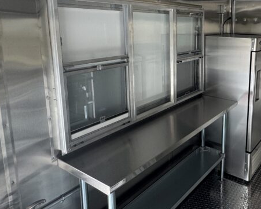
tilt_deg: -8.5
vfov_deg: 46.1
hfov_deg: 53.5
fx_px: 240
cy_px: 64
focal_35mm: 31
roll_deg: +1.4
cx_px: 208
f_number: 2.2
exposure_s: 1/99
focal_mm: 2.22
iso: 100
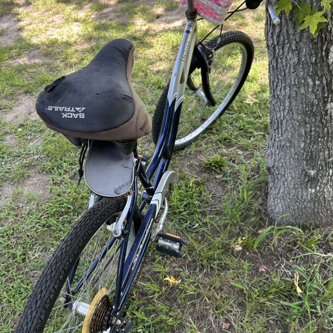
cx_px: 166
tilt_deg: -43.0
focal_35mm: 31
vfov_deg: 52.5
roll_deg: +9.1
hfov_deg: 52.5
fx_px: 337
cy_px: 167
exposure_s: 1/411
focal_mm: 5.7
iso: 50
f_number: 1.5
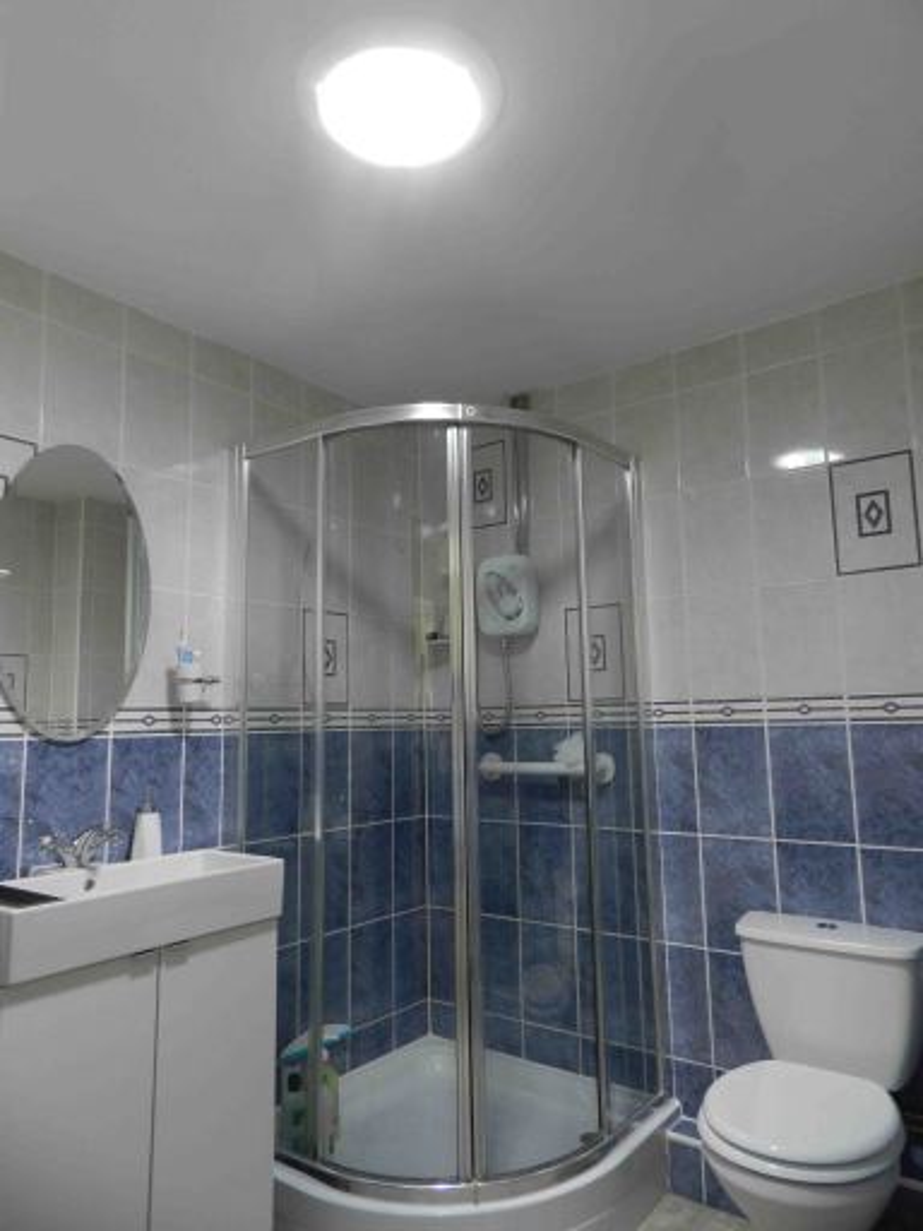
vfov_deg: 73.9
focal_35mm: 23
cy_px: 616
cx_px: 462
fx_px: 818
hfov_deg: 58.9
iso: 200
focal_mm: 4
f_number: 3.4
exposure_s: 1/30
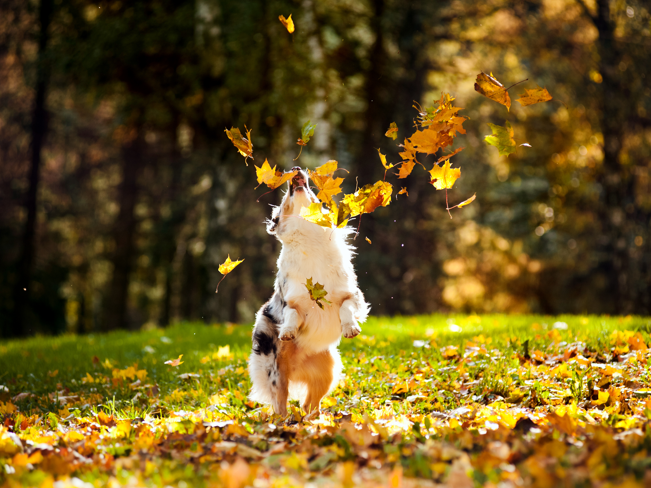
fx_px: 3160
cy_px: 244
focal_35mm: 168
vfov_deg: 8.8
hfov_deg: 11.8
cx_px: 363
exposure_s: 1/1000
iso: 320
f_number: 4
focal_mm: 155
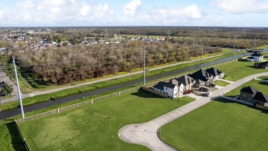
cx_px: 140
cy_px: 71
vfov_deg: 46.0
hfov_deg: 74.0
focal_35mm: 25
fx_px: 178
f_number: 2.8
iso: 100
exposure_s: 1/1500
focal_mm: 8.38
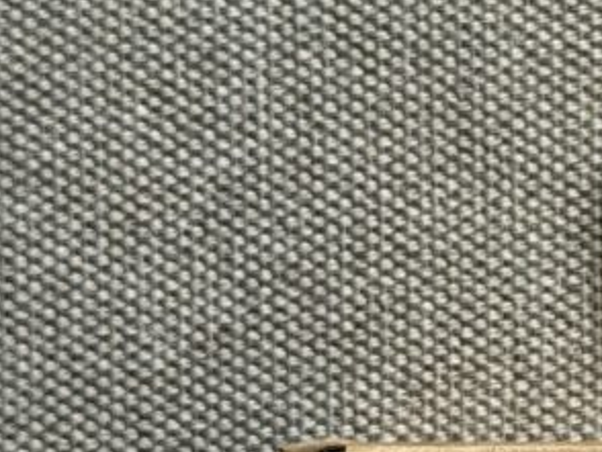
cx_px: 848
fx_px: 2907
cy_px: 421
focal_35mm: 167
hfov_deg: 11.4
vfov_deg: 8.9
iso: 50
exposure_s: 1/138
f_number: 1.78
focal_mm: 6.76
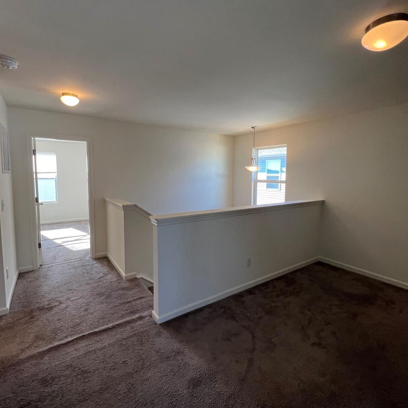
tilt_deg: -2.1
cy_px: 195
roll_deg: +0.2
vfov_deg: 87.4
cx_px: 199
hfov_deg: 87.4
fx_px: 213
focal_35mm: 16
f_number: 1.8
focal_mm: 1.57
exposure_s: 1/120
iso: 100
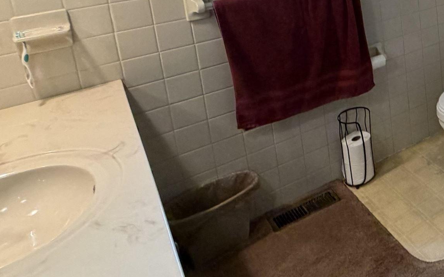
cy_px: -53
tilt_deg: -10.9
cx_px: 572
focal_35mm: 40
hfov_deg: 34.9
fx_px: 484
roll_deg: +0.5
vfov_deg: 28.1
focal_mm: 2.22
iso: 250
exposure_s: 1/60
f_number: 2.2
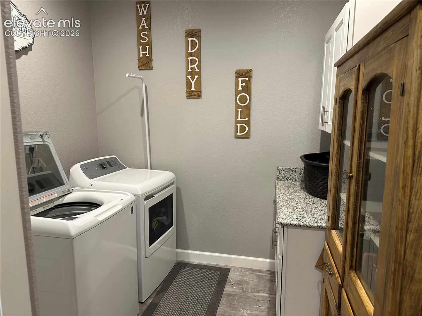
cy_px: 158
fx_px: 293
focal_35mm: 24
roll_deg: -0.6
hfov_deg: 71.6
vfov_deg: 56.8
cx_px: 211
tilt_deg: -9.3
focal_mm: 6.86
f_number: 1.78
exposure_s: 1/60
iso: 200
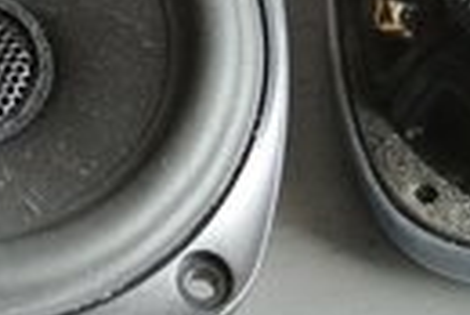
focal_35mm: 135
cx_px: 166
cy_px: -58
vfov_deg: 10.0
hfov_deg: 15.2
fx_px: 1764
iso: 2500
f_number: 4.2
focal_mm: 16.6
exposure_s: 1/60
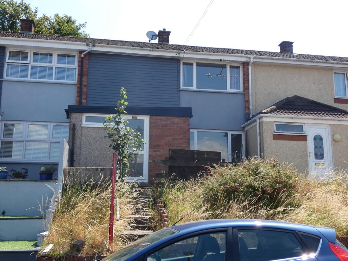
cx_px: 174
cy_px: 130
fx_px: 392
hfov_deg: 47.9
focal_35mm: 39
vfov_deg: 36.8
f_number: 3.6
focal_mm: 7.1
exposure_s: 1/400
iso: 80
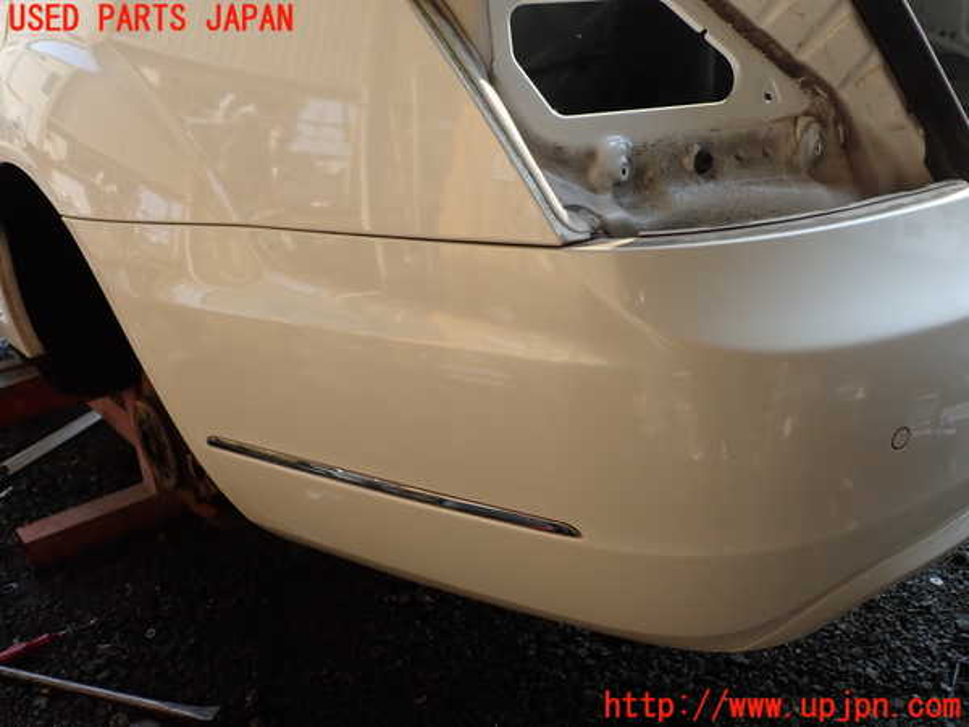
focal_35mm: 30
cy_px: 364
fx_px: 840
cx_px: 484
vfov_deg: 46.8
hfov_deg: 60.0
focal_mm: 5.4
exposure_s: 1/200
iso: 100
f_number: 3.2
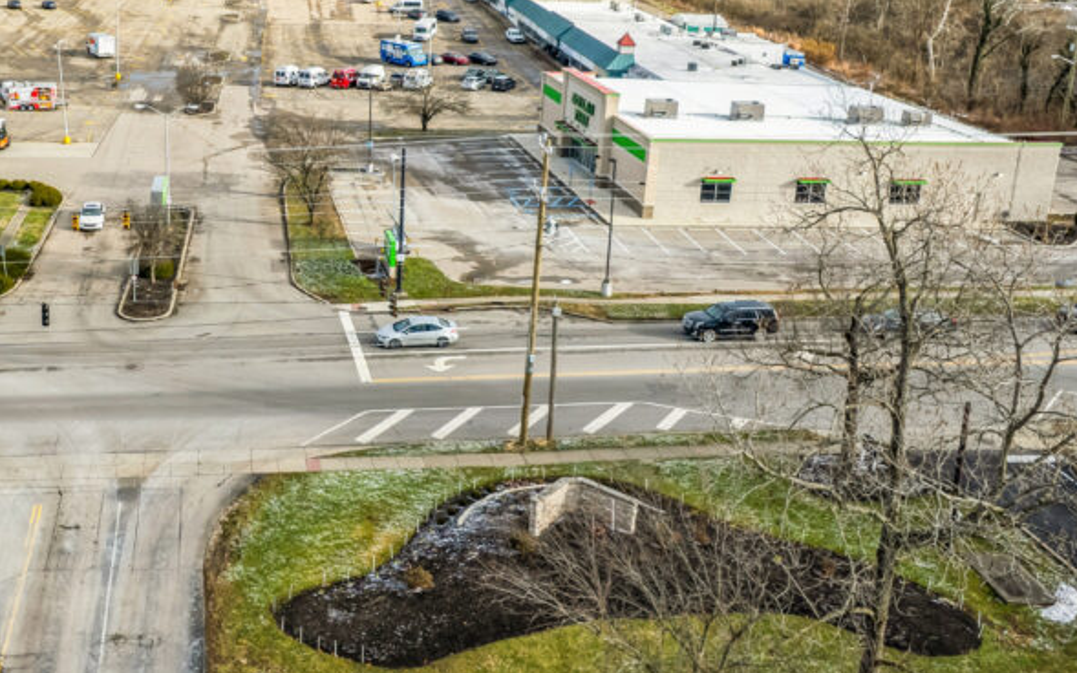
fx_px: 1145
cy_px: 166
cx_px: 174
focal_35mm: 39
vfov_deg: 32.1
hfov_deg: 46.9
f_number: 2.8
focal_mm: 8.4
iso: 130
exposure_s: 1/1600
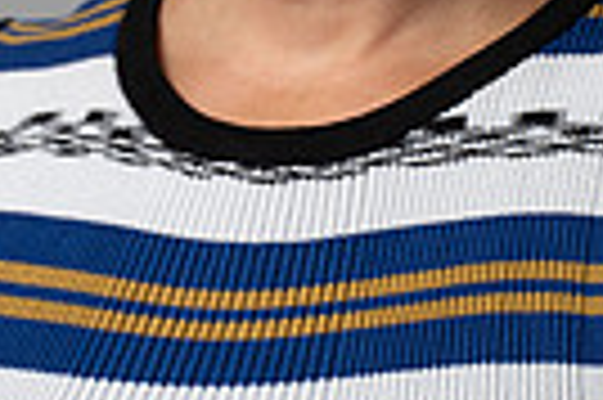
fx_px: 9168
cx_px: 274
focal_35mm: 548
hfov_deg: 3.8
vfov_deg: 2.5
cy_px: -99
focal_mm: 163
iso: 160
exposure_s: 1/160
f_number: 7.1
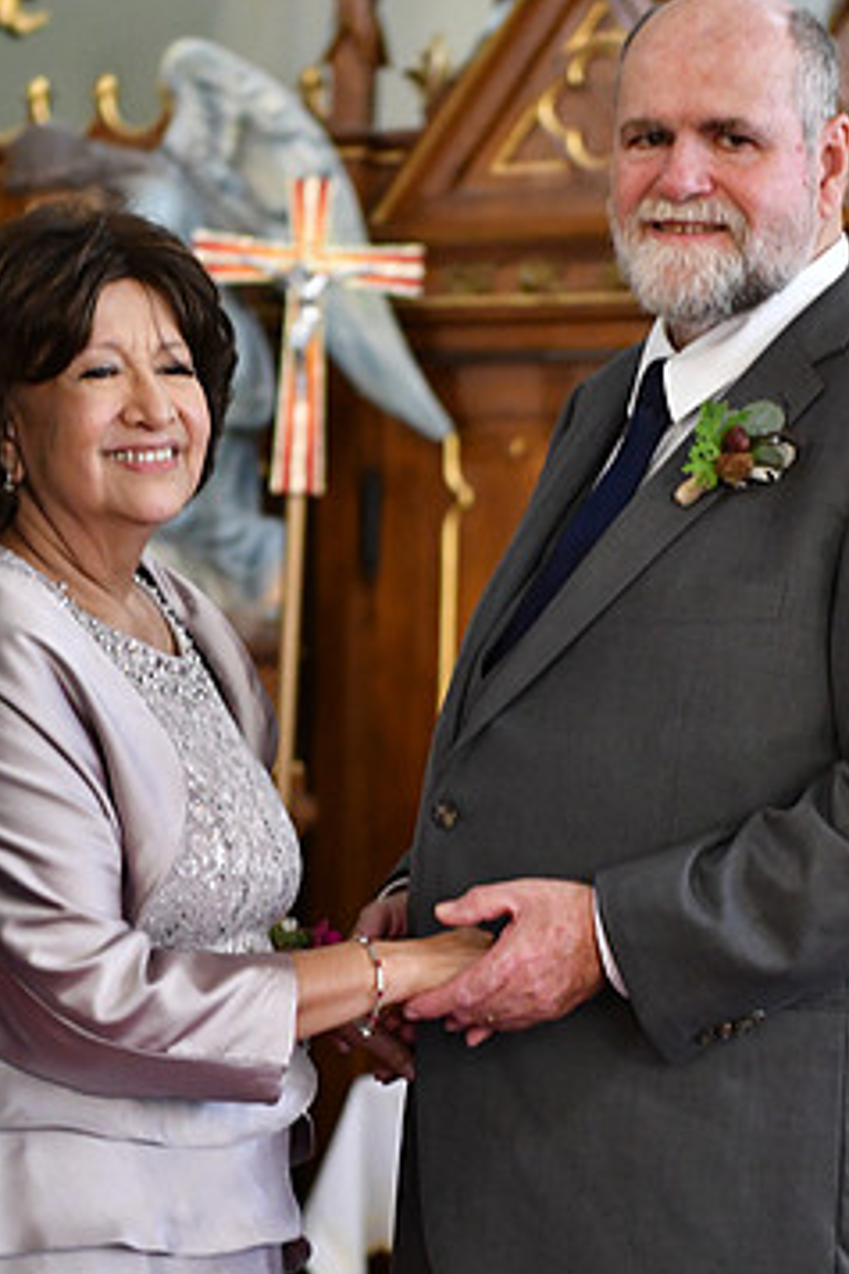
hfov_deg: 8.5
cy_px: 653
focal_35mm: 161
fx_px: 5695
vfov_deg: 12.8
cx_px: 515
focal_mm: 66
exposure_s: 1/100
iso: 3600
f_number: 2.8
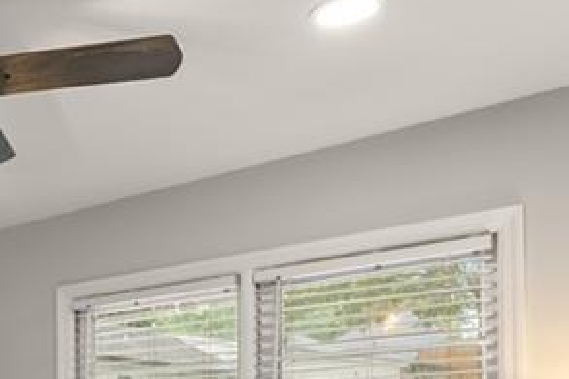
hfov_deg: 34.1
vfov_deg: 24.2
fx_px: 774
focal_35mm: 49
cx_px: -78
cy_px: 487
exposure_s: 1/2.5
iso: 640
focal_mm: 14
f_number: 7.1
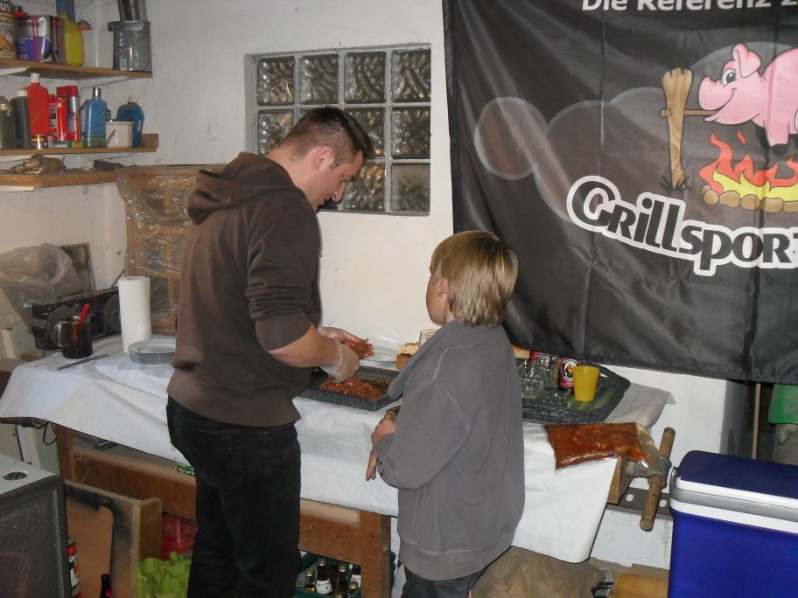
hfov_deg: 52.6
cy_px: 299
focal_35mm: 35
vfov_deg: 40.7
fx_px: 807
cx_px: 399
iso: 200
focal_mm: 6.2
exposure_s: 1/45
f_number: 2.8
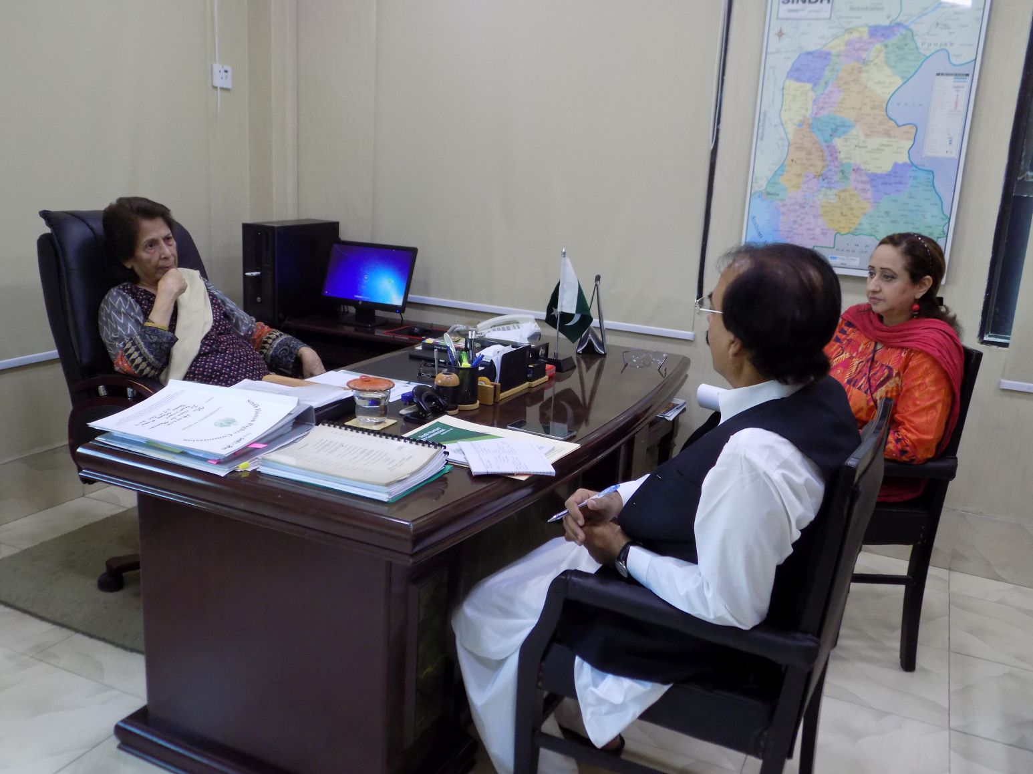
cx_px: 516
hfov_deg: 60.0
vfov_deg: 46.8
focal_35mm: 30
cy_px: 387
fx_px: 895
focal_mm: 5.3
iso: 250
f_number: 3.3
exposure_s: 1/30
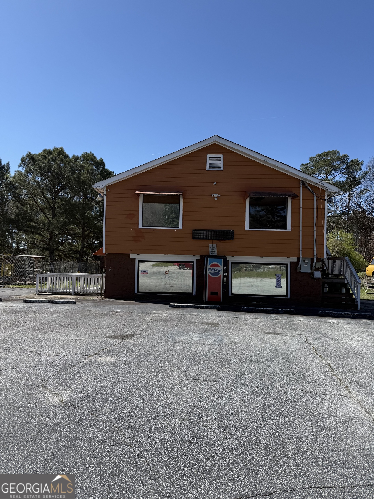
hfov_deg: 56.8
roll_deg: -1.1
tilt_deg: +3.7
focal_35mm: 24
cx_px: 187
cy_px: 250
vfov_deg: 71.6
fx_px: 346
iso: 80
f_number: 1.78
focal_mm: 6.76
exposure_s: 1/4405
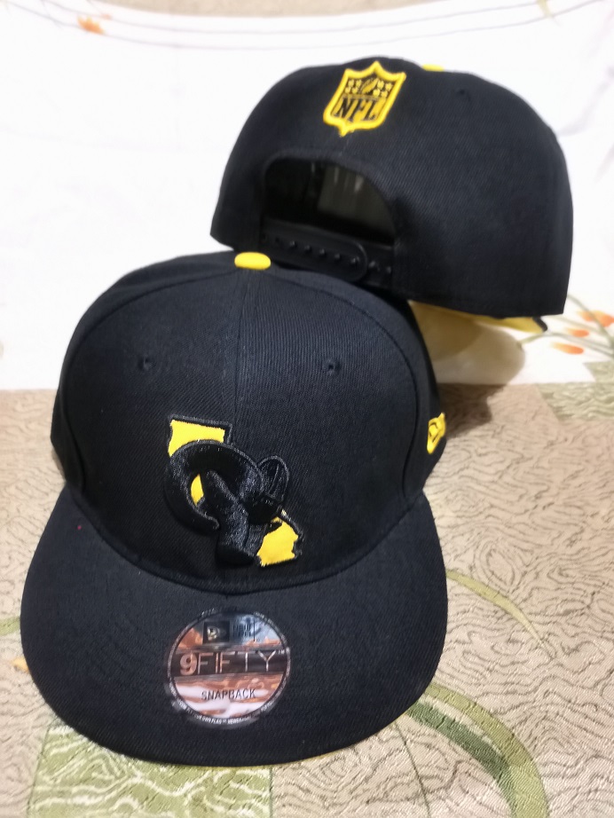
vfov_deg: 67.3
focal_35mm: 26
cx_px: 307
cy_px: 409
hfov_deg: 53.1
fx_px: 615
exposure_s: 4
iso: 400
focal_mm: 5.58
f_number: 1.8
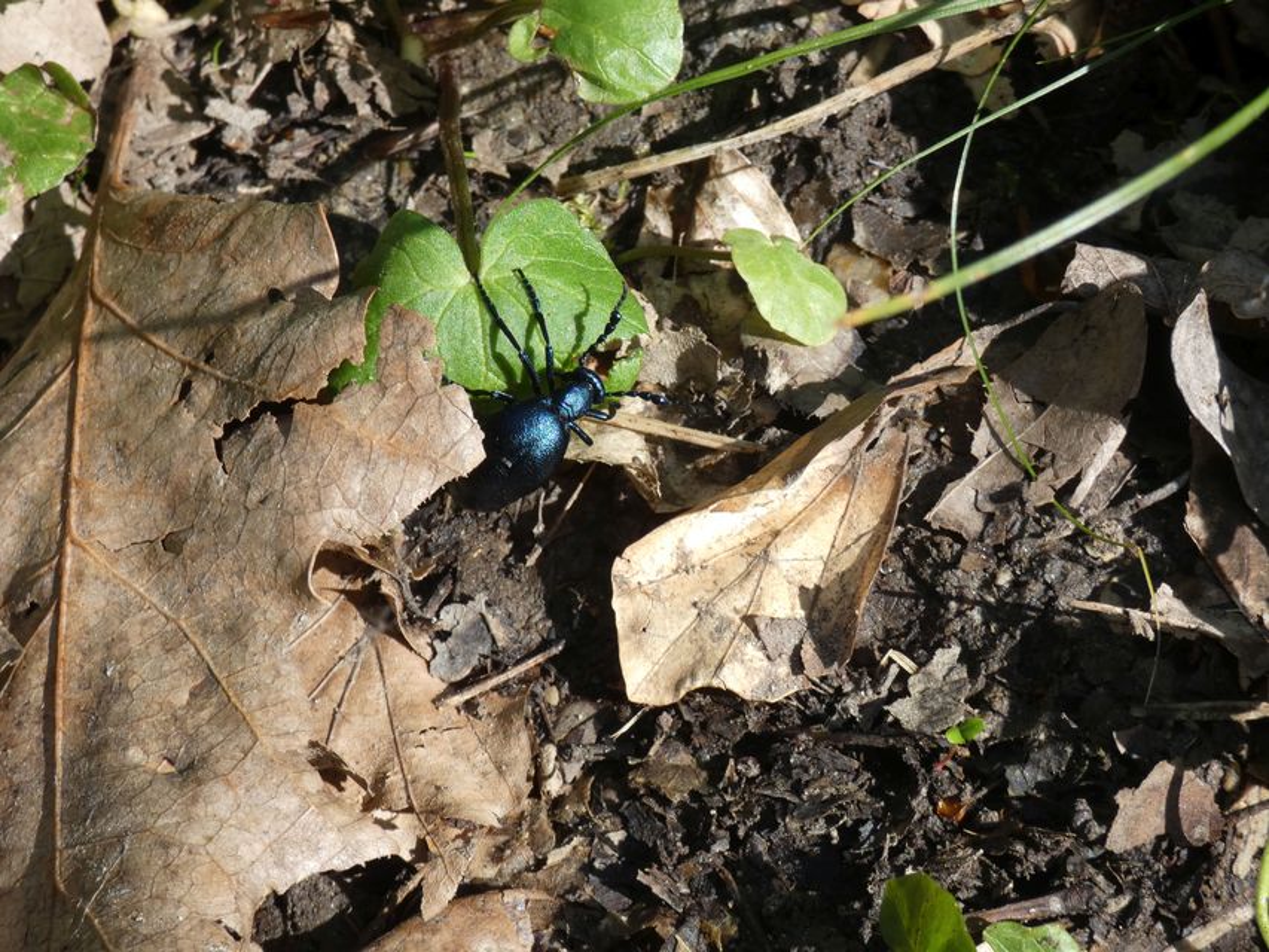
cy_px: 476
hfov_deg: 21.8
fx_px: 3300
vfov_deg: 16.4
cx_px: 634
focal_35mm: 90
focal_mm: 16
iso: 80
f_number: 4.7
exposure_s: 1/200
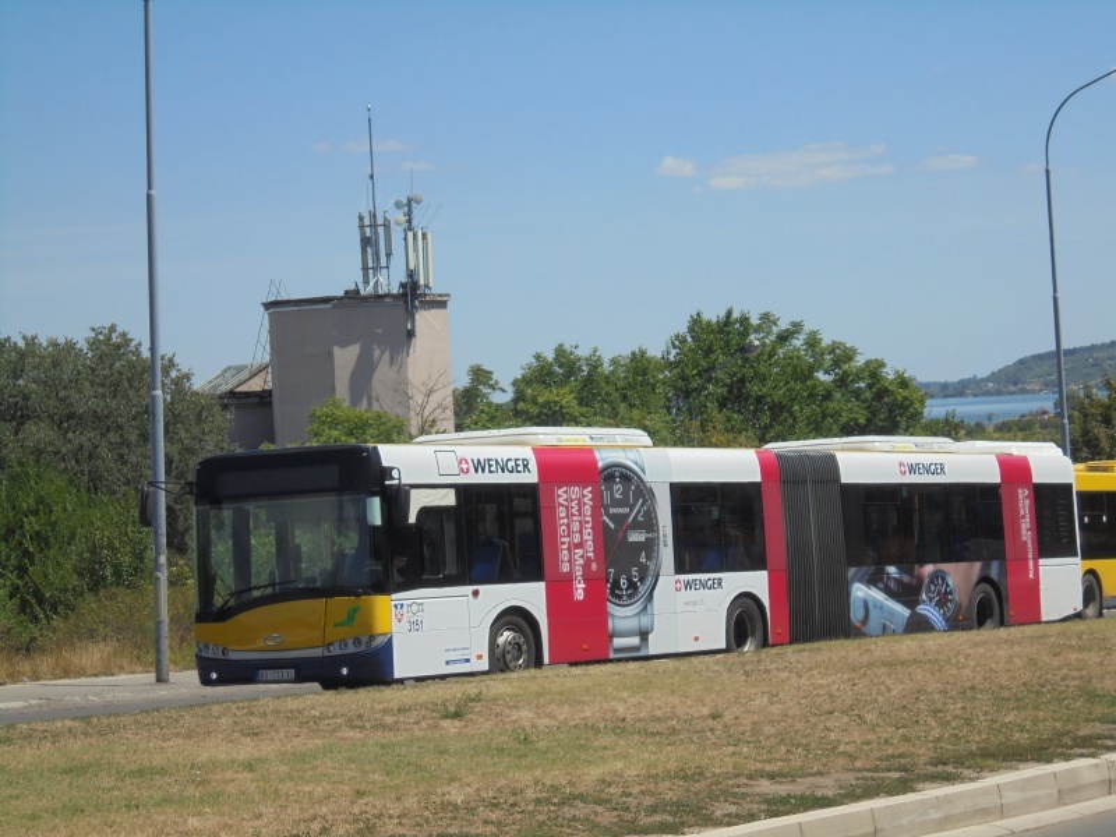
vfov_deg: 15.7
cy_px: 418
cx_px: 558
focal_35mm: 94
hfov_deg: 20.9
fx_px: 3031
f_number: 4.7
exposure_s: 1/800
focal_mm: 16.9
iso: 100
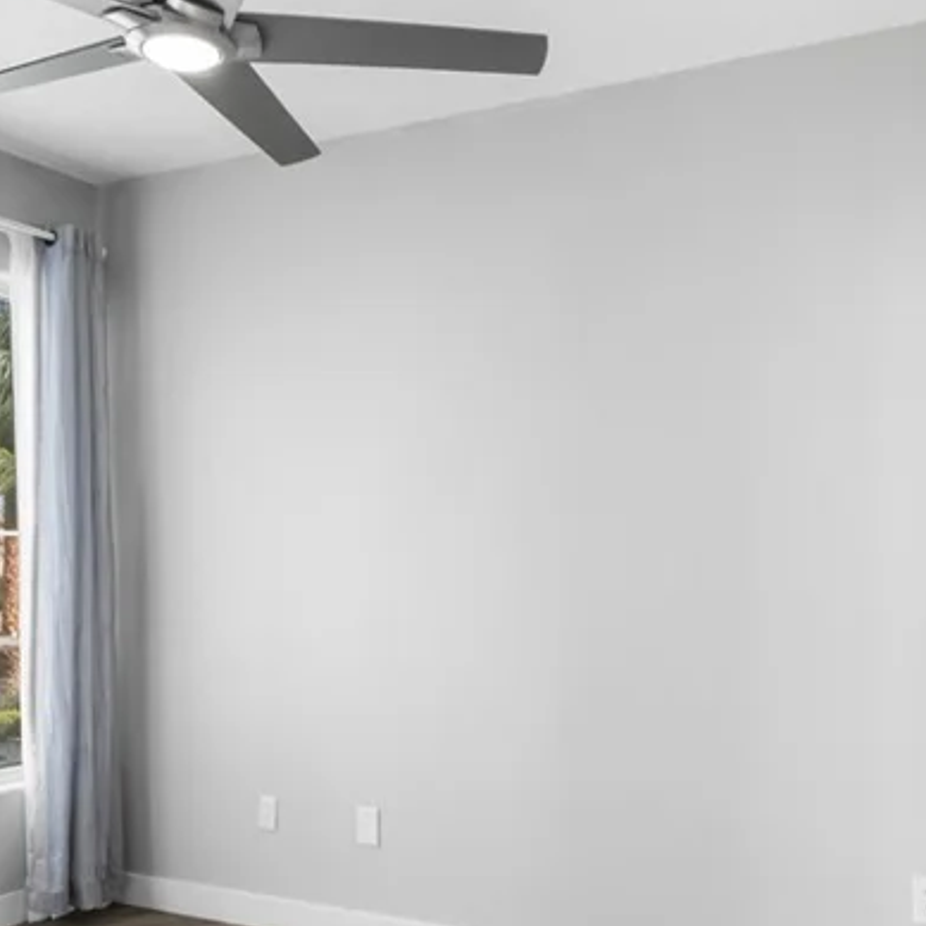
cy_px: 564
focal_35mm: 38
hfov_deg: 43.9
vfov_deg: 43.6
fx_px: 1150
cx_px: 474
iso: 400
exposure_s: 1/3
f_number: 8
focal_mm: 17
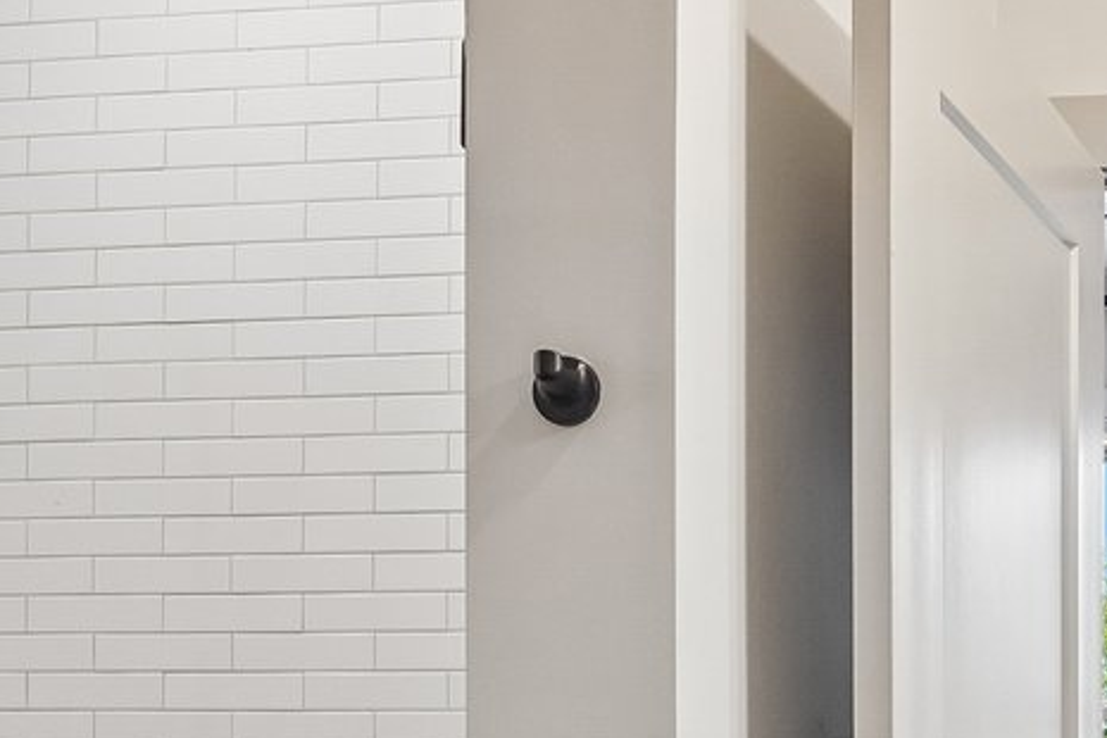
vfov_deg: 19.7
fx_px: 2029
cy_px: 815
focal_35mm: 66
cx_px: 1295
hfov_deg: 27.3
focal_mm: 10
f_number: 8
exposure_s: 1/20
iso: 400
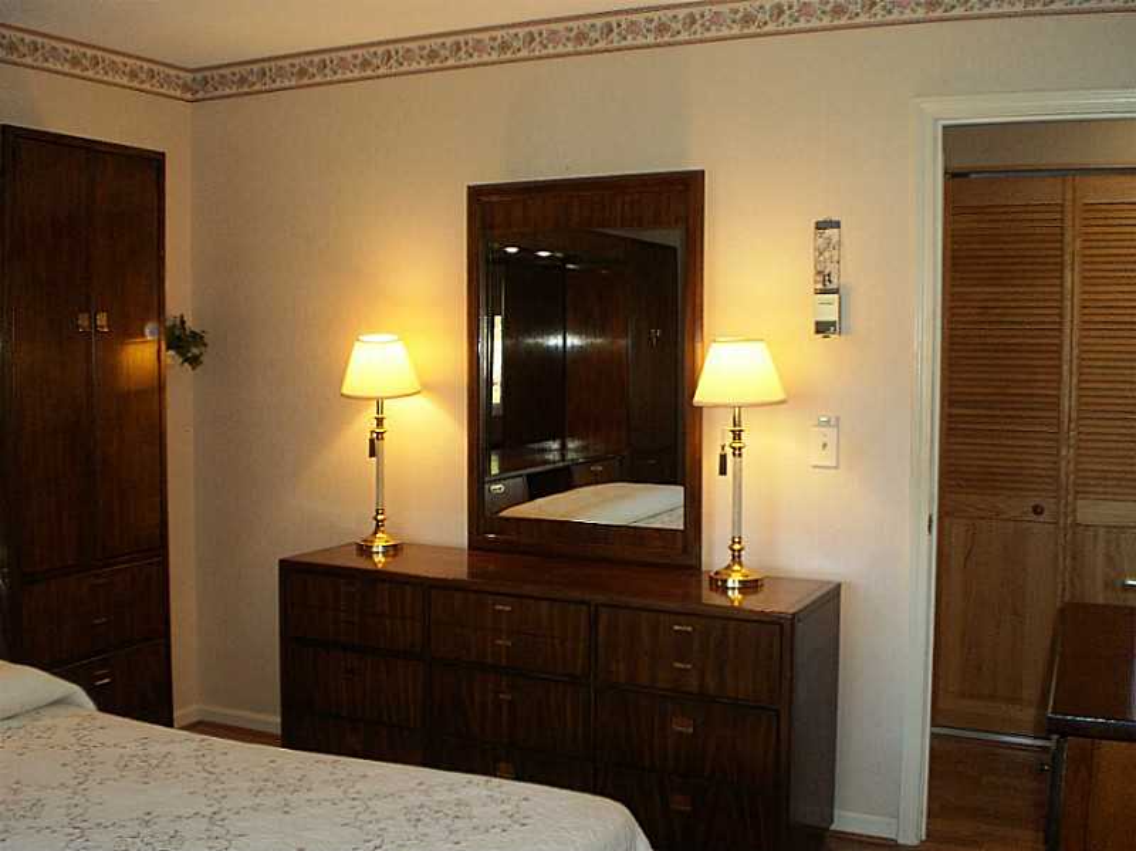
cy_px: 426
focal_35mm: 36
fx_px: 1181
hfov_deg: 51.4
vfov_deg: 39.6
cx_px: 568
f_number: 3.1
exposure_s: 1/30
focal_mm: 6.3
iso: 125
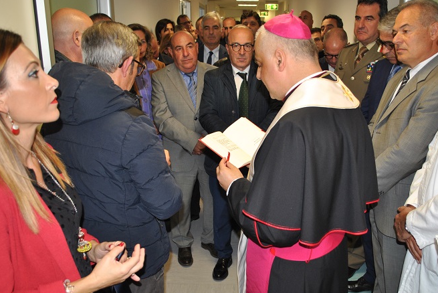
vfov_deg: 39.9
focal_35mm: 33
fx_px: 402
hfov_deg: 57.1
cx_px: 243
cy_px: 171
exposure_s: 1/60
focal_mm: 18
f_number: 3.5
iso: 200
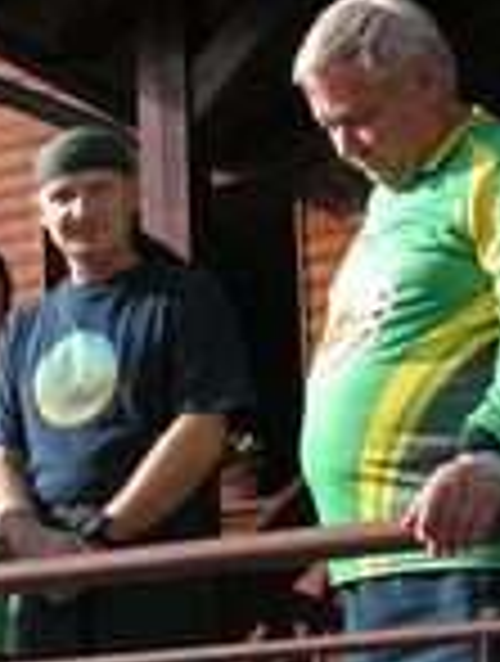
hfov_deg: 13.3
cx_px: -27
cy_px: 383
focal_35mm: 110
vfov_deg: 17.8
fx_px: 2109
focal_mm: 6
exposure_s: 1/200
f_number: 4.8
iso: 50
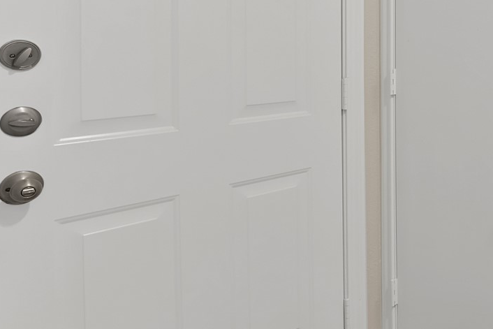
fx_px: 466
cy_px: 51
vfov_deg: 37.1
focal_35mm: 34
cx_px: 577
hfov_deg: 40.9
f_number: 9
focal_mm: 12
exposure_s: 1/2
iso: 640
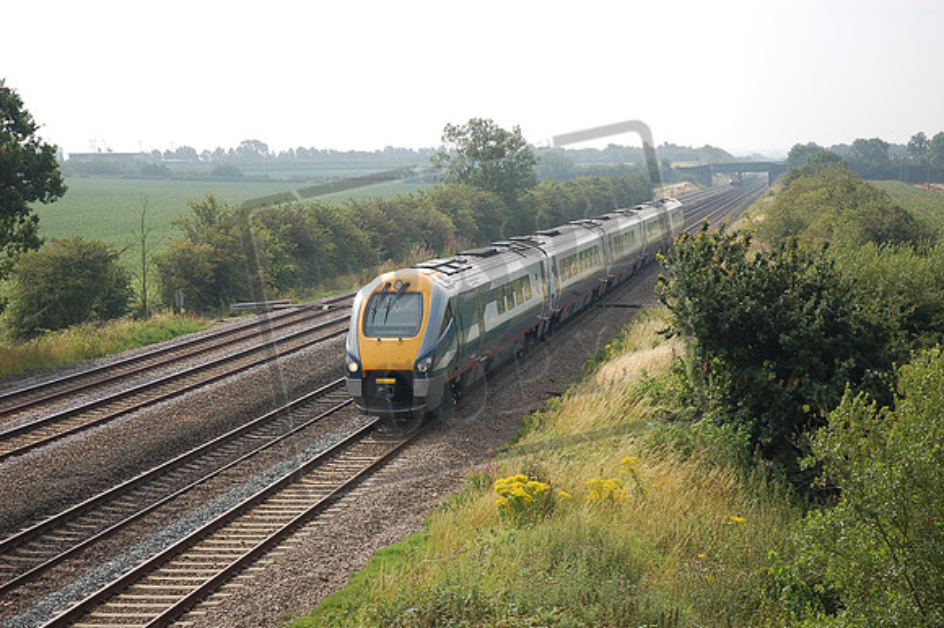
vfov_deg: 17.5
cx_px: 472
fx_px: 2044
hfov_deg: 26.0
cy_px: 314
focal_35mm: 78
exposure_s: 1/1000
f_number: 4.5
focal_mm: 52
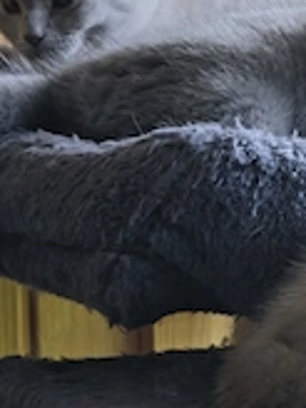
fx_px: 2499
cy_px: 187
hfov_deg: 7.0
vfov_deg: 9.3
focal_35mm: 212
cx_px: 313
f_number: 2
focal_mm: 9
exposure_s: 1/62.9
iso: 320
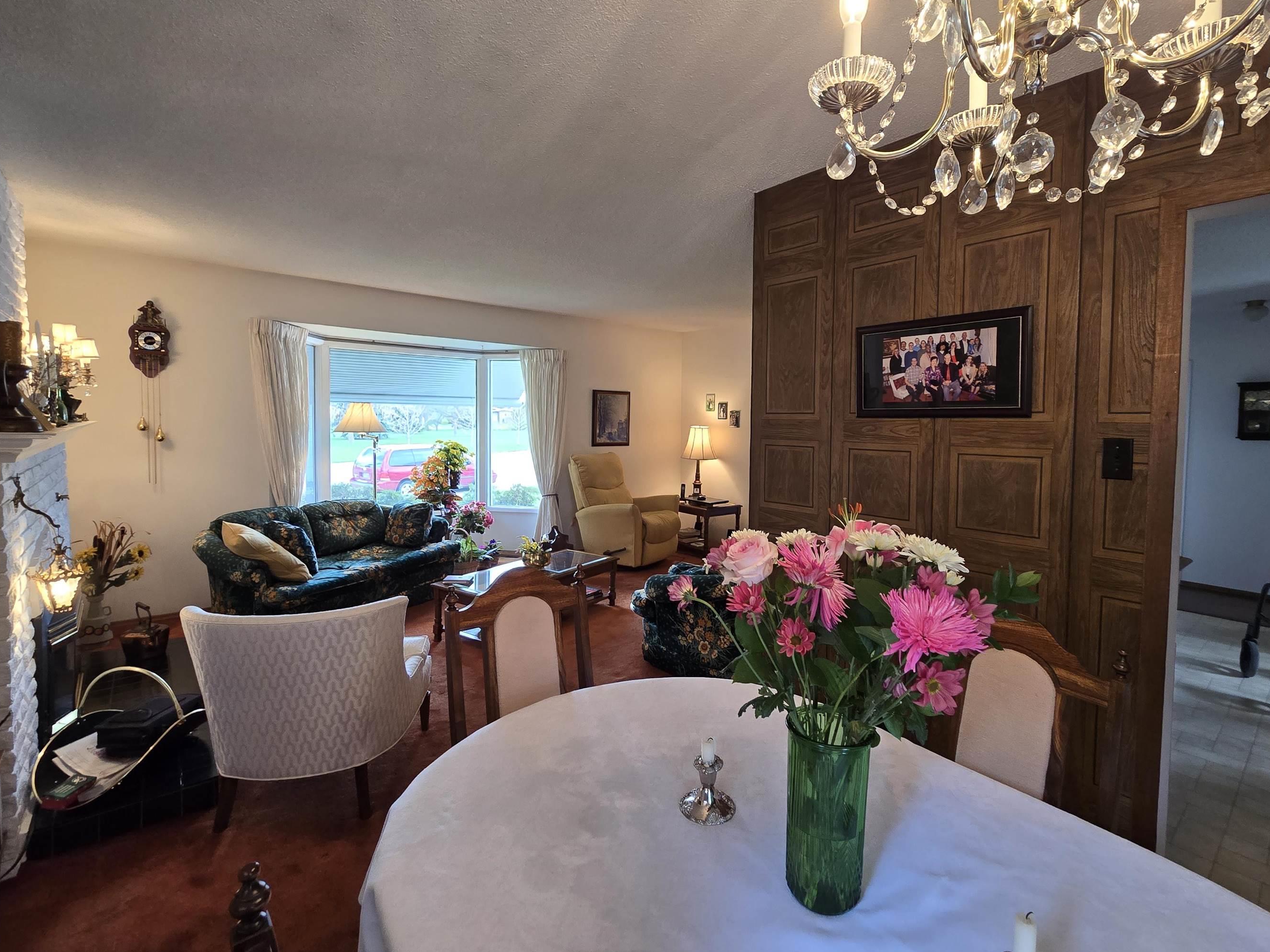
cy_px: 439
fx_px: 550
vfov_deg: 81.6
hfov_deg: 98.1
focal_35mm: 15
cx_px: 673
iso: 160
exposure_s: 1/60
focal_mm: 2.2
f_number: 2.2
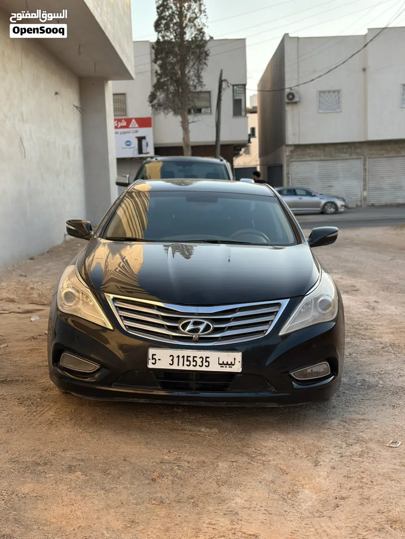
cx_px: 202
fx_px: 749
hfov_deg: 30.3
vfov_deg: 39.7
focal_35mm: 48
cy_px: 270
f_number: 1.78
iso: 80
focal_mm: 6.86
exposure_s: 1/564
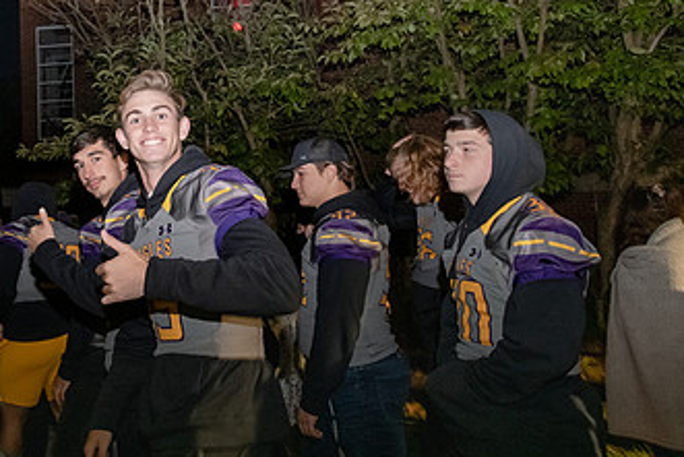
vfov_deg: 37.7
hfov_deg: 49.3
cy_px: 181
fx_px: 665
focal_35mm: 35
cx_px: 87
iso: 5000
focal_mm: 20
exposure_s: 1/40
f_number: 5
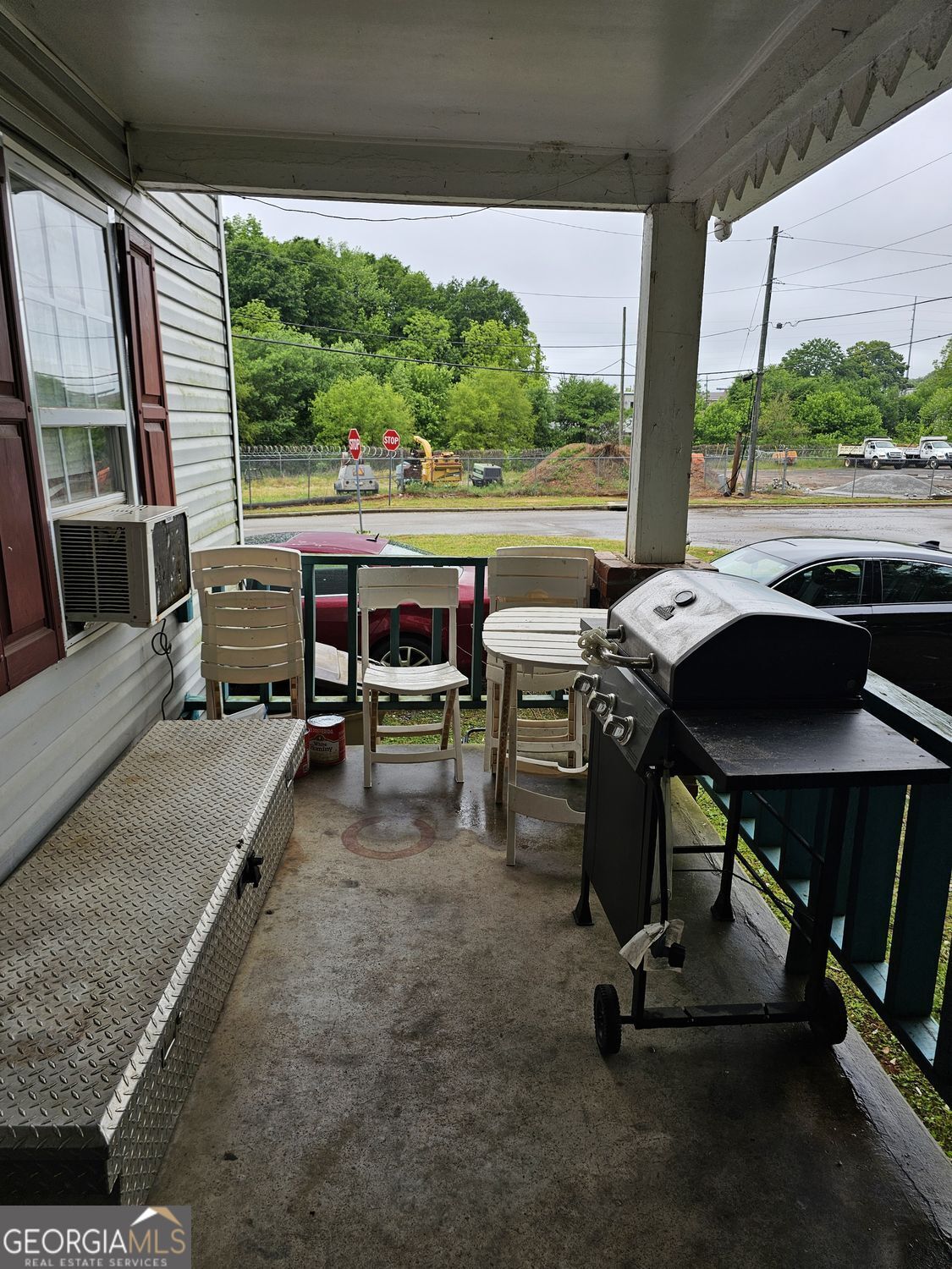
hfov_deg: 58.9
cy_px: 634
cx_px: 476
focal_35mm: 23
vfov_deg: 73.9
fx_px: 843
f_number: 1.7
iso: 12
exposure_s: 1/180
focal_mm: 6.3
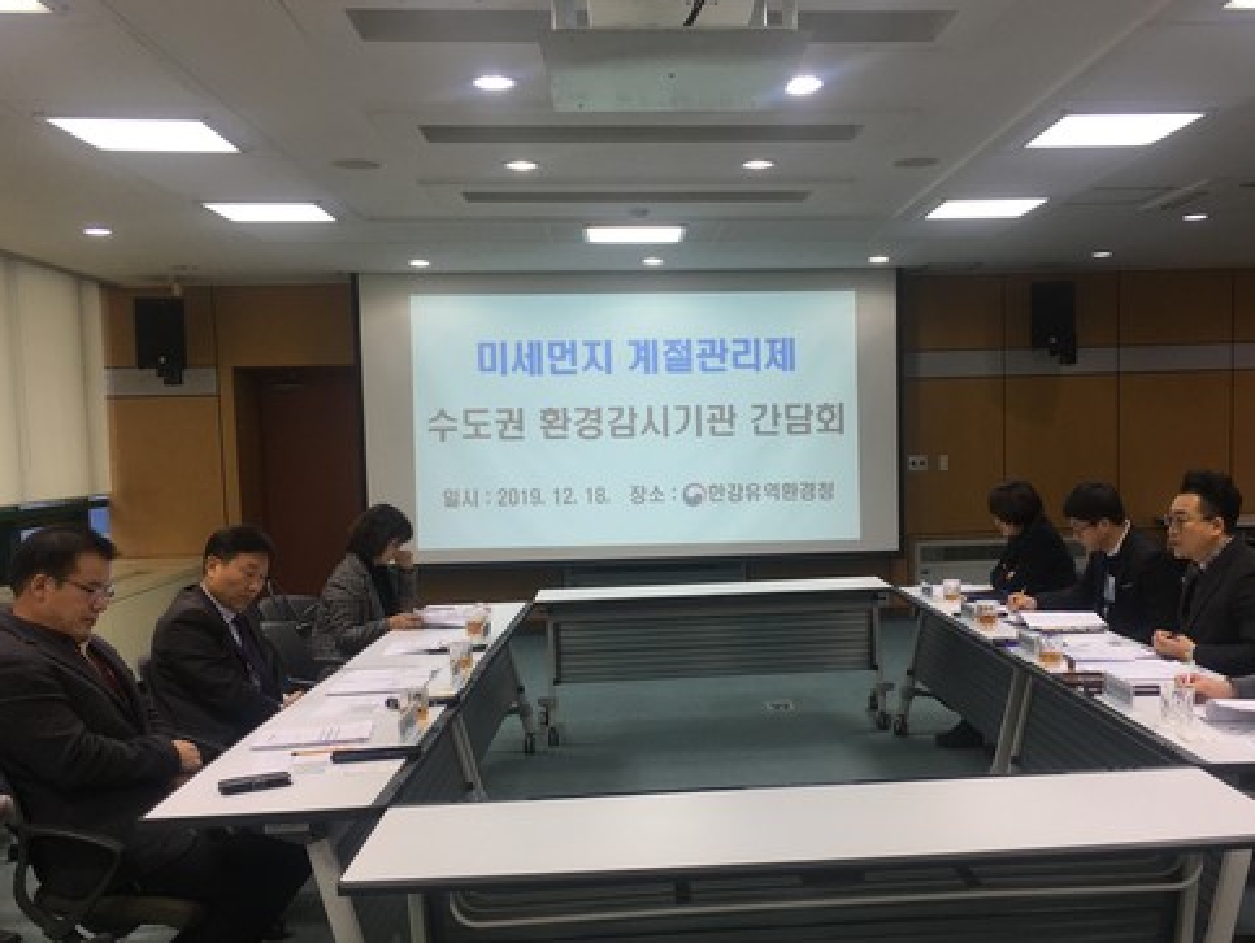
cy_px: 535
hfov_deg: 51.1
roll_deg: +1.4
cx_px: 730
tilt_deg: -5.7
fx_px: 1306
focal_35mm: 36
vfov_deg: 39.6
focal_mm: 4.15
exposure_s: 1/60
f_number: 2.2
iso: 32
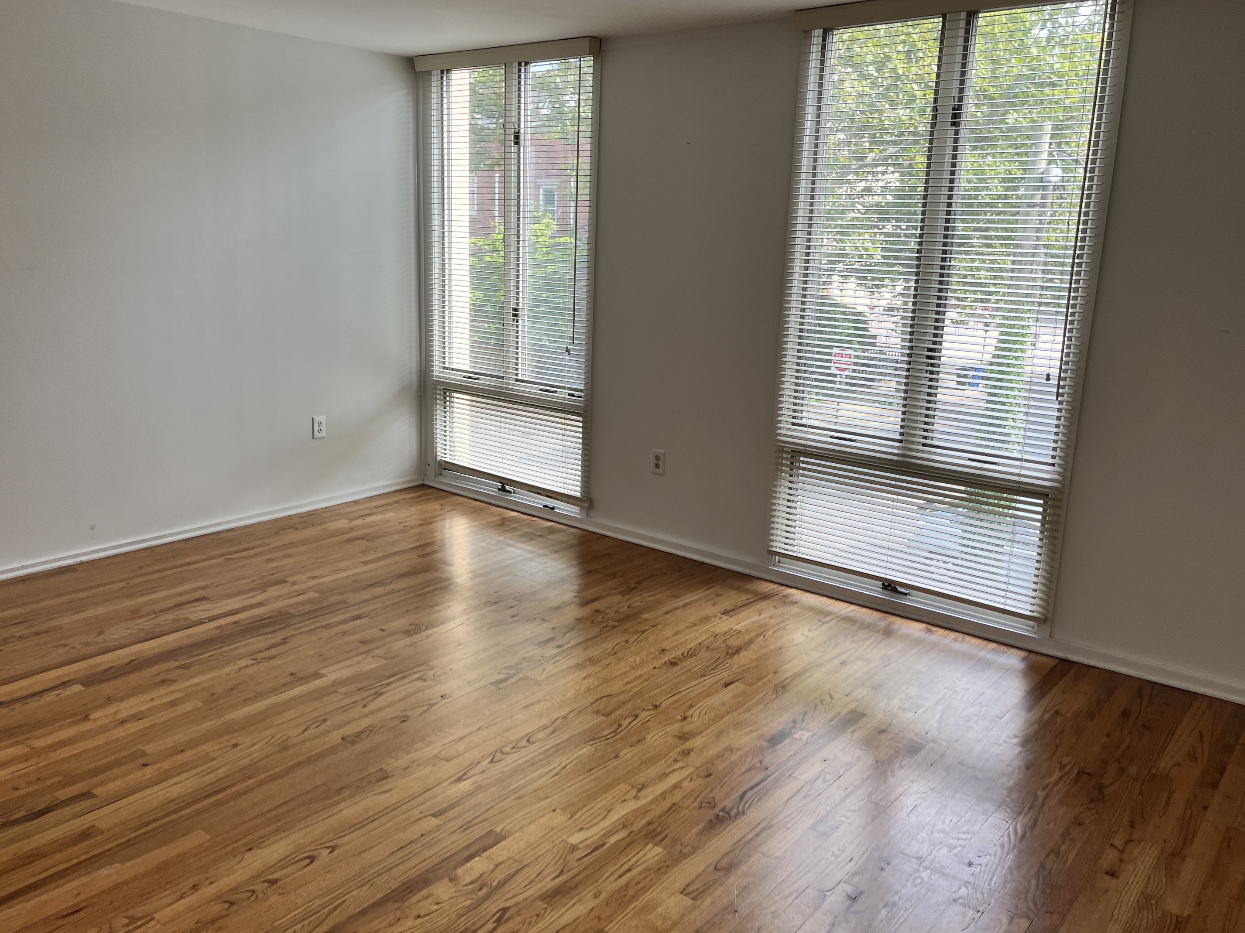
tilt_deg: -12.9
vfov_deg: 49.7
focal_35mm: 28
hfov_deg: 63.4
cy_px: 456
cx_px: 577
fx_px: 1007
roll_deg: -0.7
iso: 40
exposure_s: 1/120
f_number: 1.6
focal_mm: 5.1
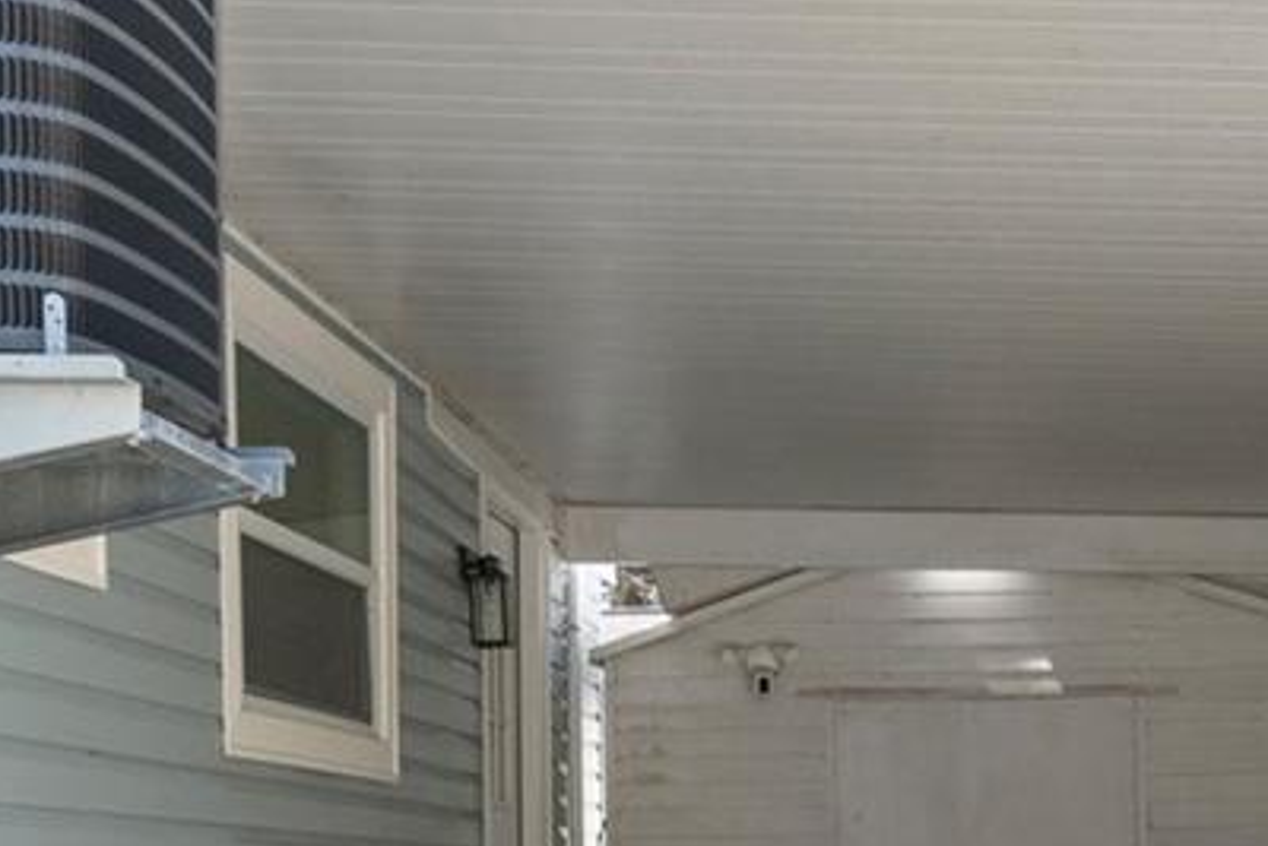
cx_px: 1103
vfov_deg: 19.2
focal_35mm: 68
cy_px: 919
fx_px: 2396
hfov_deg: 28.7
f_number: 8
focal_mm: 17
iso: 320
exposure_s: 1/200
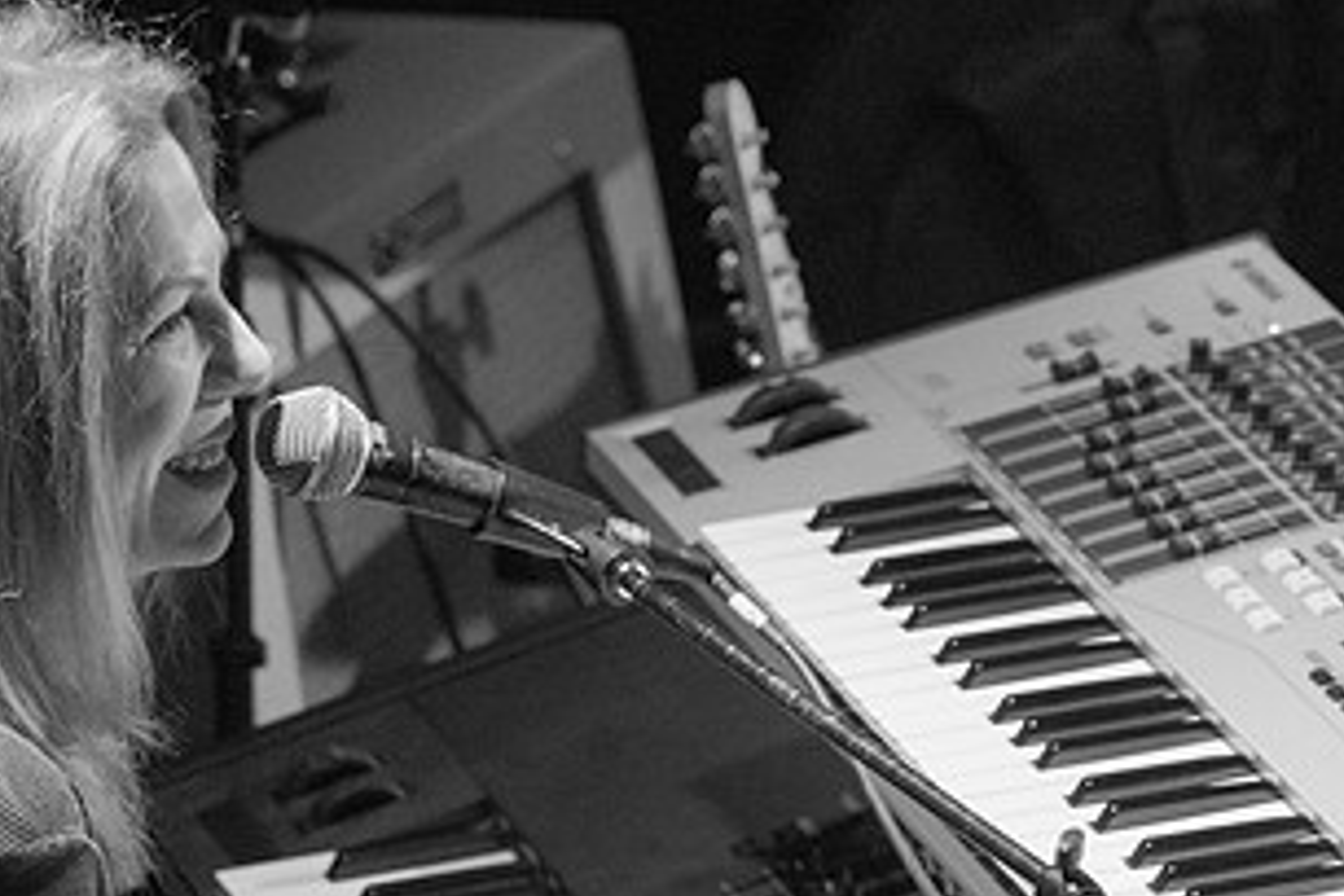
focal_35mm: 283
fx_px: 10565
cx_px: 618
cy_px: 469
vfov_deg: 4.9
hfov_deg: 7.3
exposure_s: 1/125
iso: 2500
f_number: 6.3
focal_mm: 141
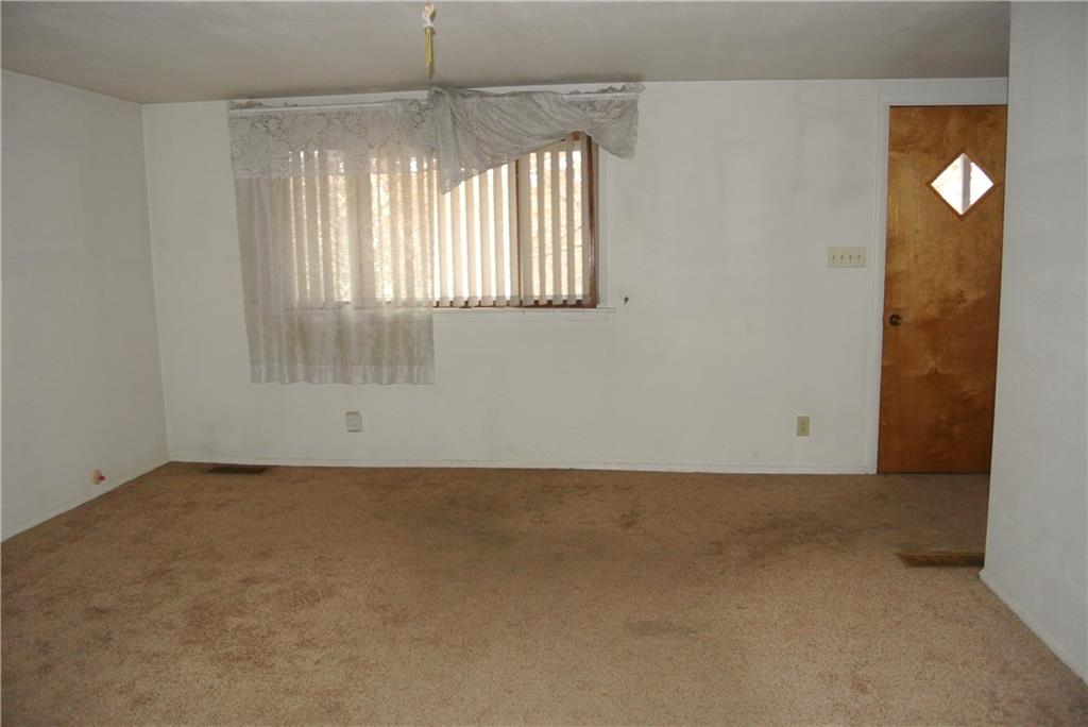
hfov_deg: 67.4
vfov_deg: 48.0
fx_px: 816
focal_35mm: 27
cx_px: 544
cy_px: 364
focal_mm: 10
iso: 800
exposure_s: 1/60
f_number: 3.5
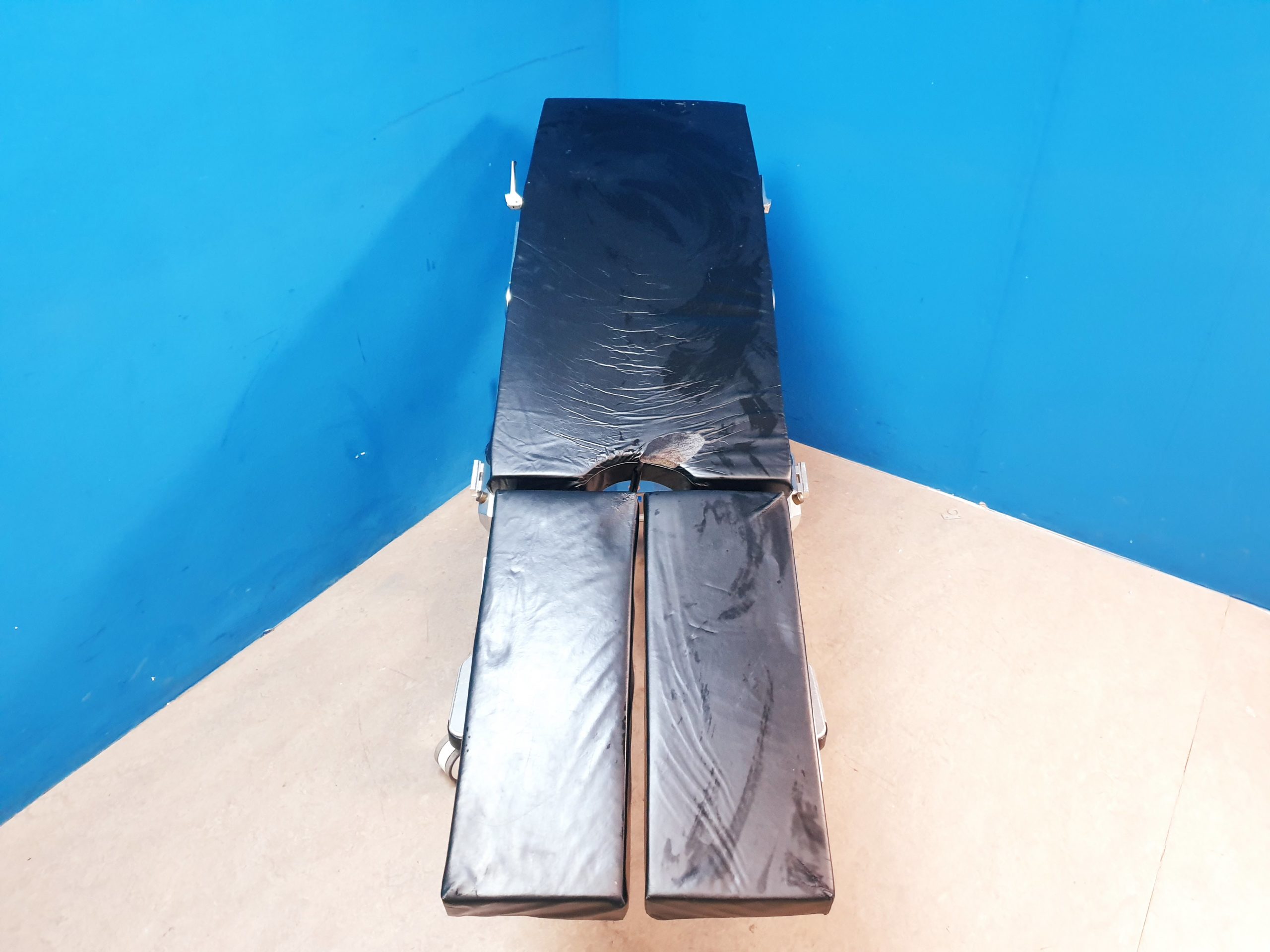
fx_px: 954
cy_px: 476
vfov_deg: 53.1
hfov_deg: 67.3
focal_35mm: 26
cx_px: 635
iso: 320
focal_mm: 4.3
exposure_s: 1/50
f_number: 1.5
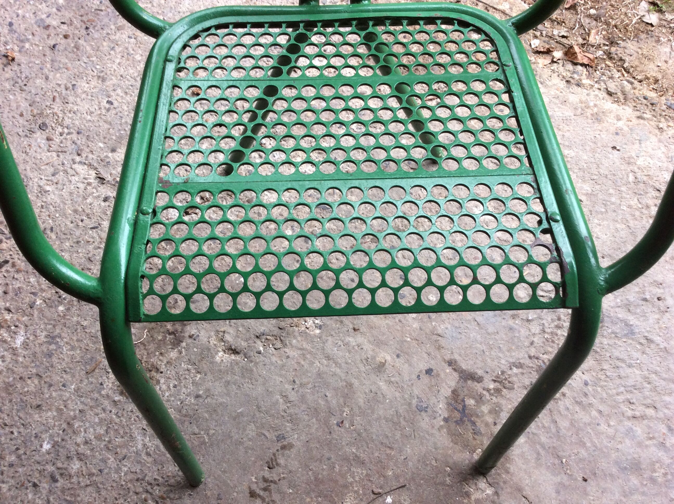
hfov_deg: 56.9
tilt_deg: -61.8
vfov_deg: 44.1
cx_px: 337
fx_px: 622
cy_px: 252
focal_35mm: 32
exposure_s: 1/25
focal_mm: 3.3
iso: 50
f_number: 2.4
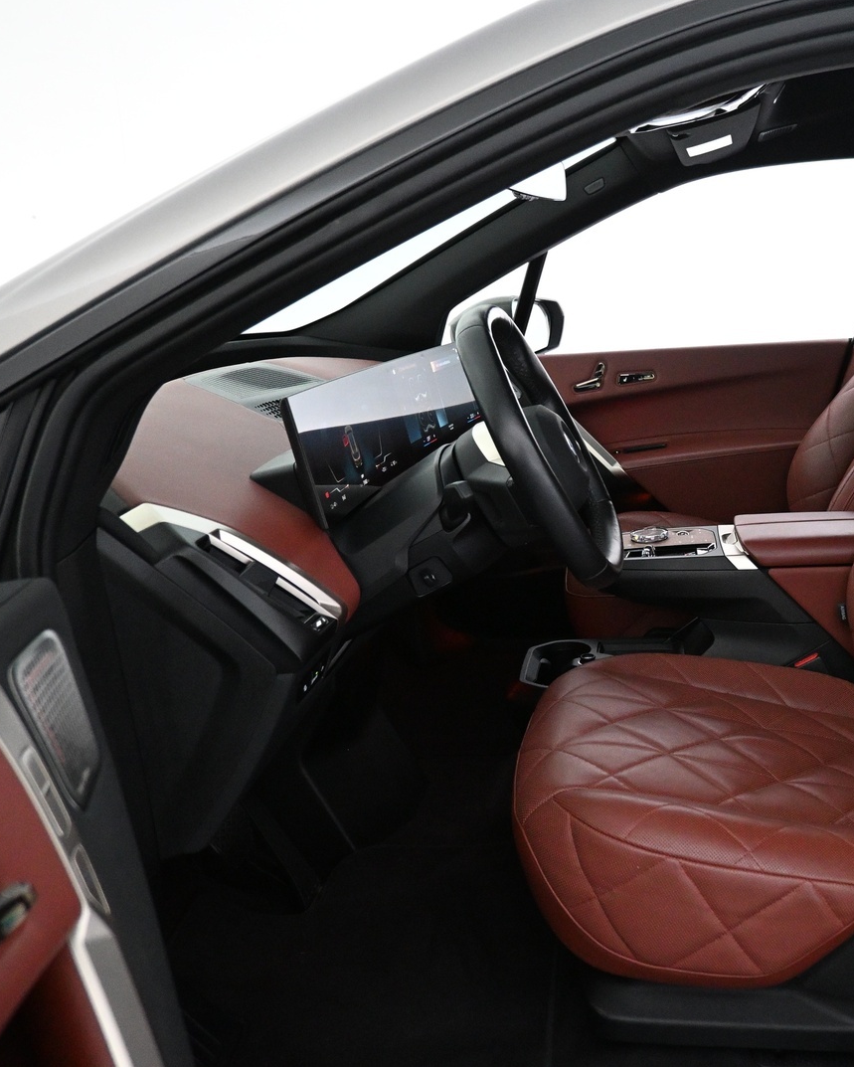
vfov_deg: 52.8
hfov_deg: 41.3
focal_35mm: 34
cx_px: 695
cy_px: 532
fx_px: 1074
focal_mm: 16
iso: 3200
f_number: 3.5
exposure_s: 1/80
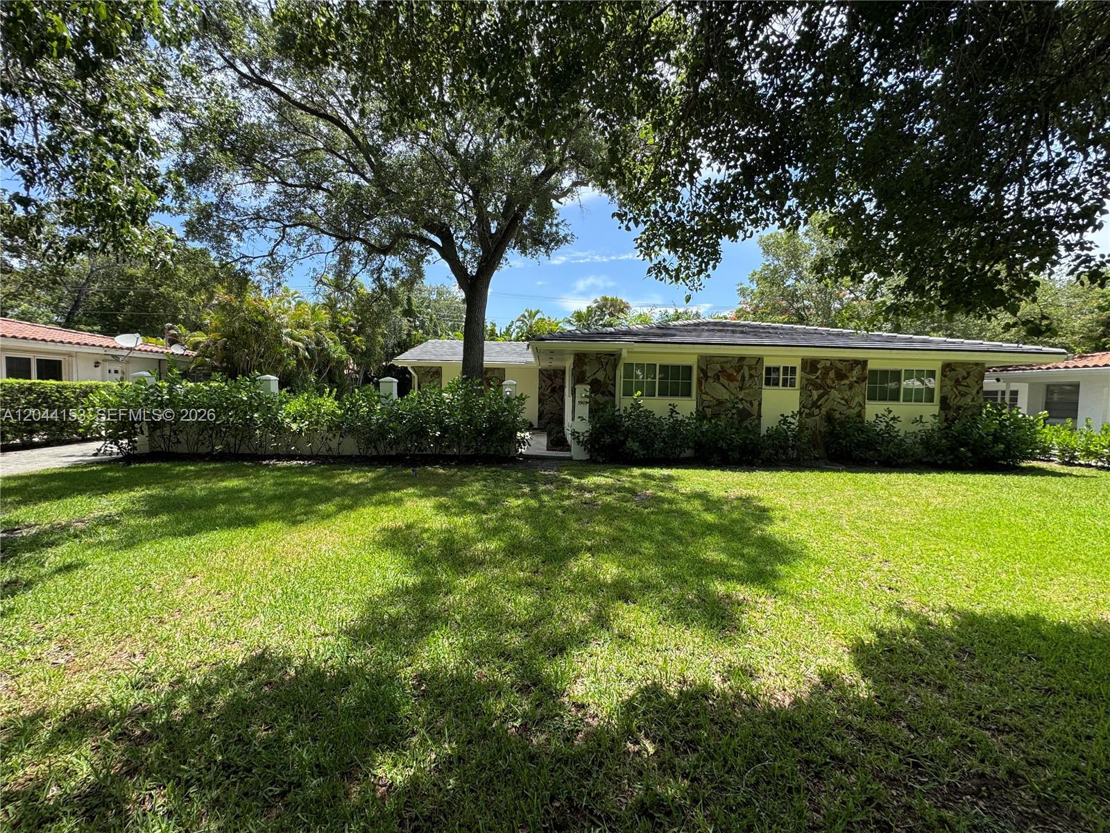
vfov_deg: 85.7
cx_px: 555
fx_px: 449
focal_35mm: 14
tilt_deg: -3.1
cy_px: 416
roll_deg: -1.8
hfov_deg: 102.1
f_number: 2.2
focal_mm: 2.22
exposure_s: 1/610
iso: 40
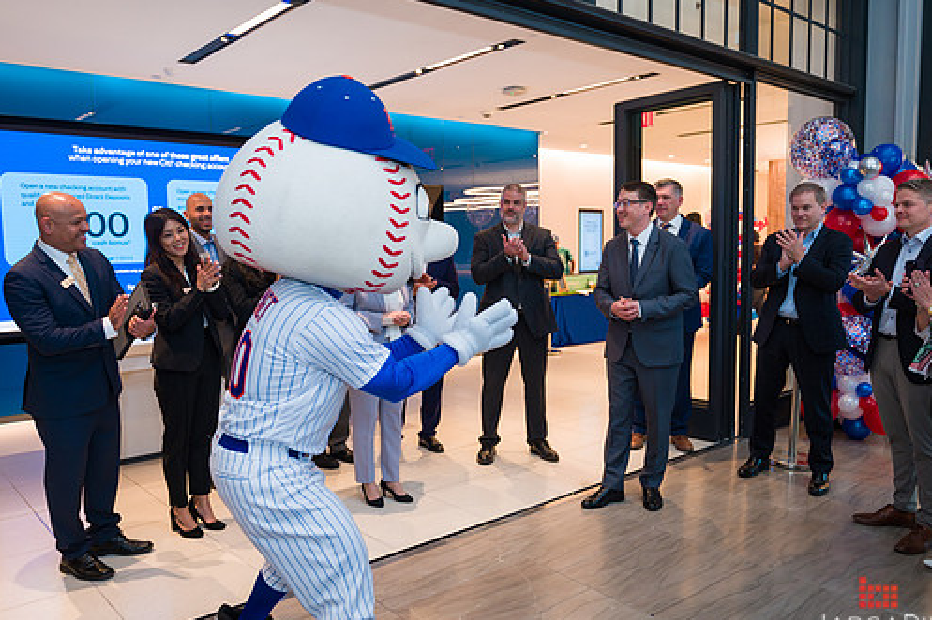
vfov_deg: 46.4
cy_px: 313
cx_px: 448
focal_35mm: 28
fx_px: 725
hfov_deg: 65.5
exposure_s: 1/200
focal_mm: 24
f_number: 4
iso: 800
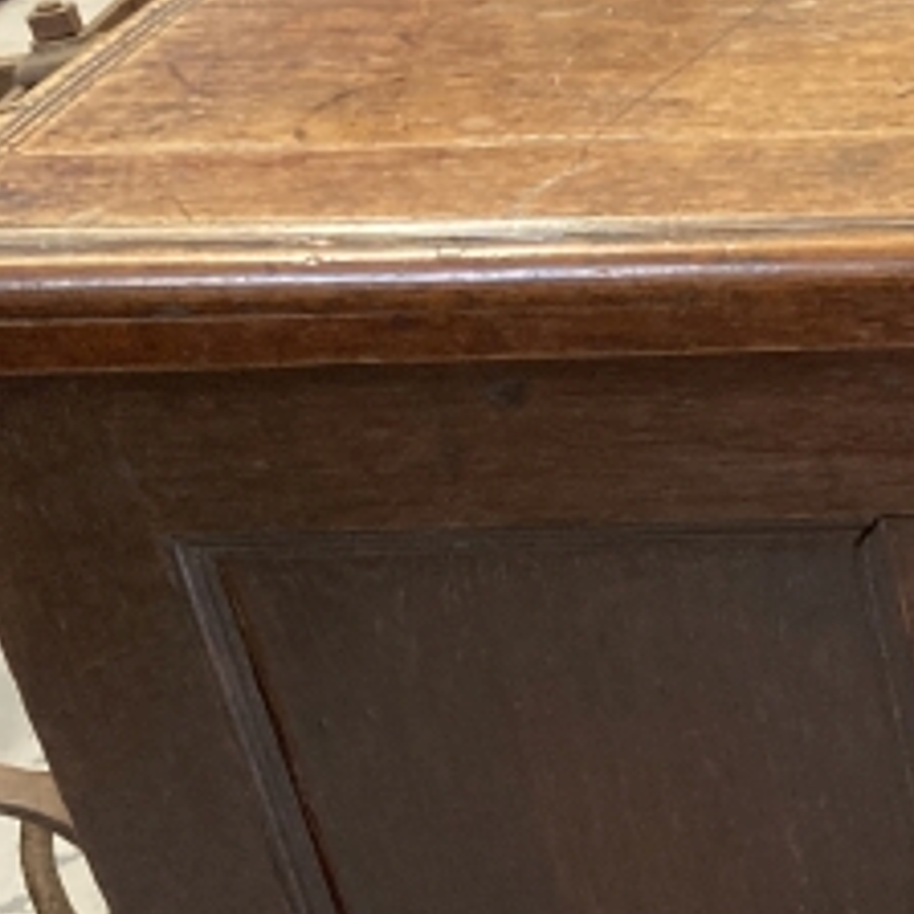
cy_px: 741
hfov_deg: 16.5
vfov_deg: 19.3
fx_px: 2659
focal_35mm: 89
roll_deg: +1.4
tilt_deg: -31.9
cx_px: 1612
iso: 200
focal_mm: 3.99
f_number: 1.8
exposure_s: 1/50
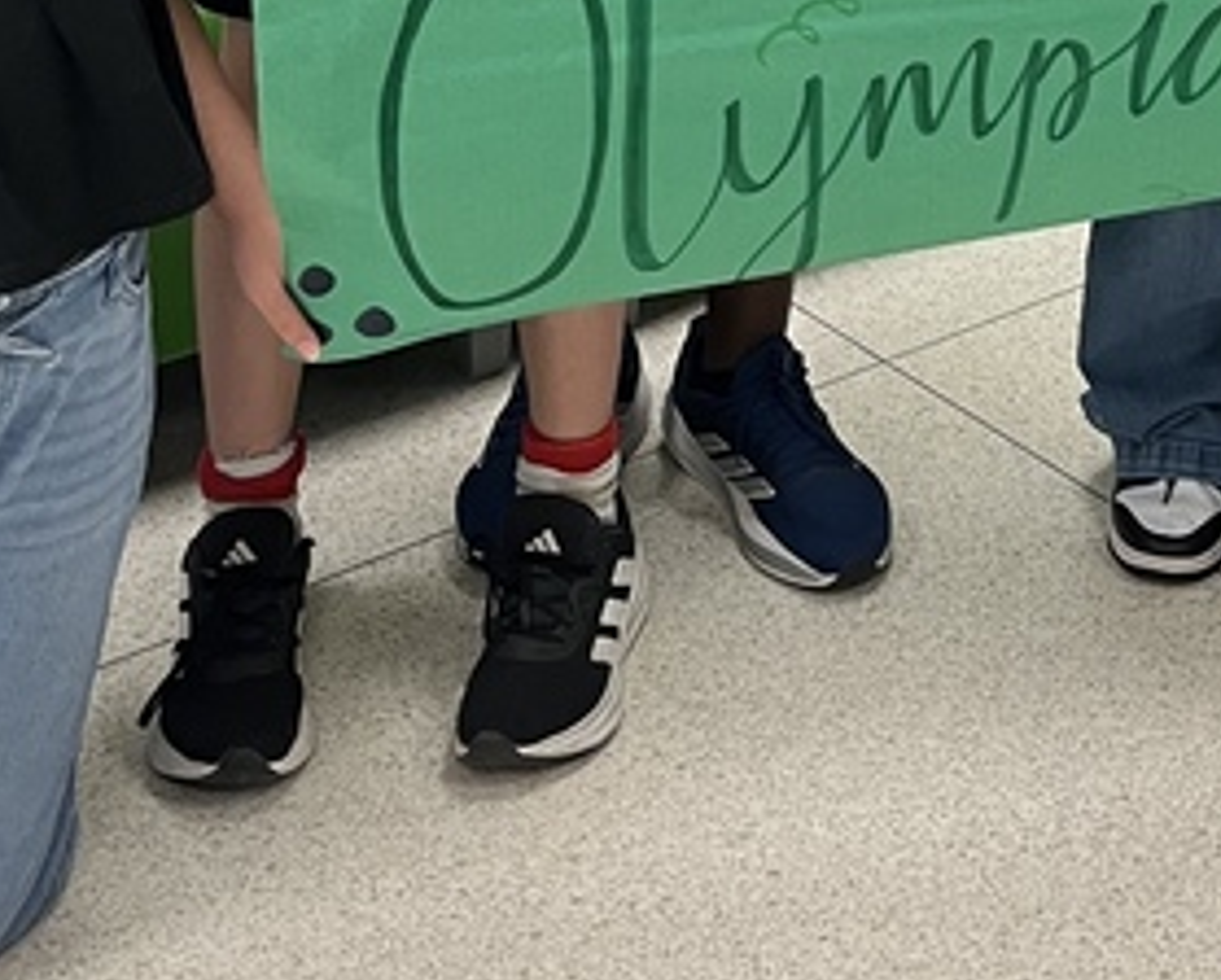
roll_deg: +0.0
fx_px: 3365
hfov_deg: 20.2
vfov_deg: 14.9
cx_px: 1077
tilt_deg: -11.3
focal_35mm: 93
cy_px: -643
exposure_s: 1/60
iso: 125
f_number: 1.6
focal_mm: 5.1
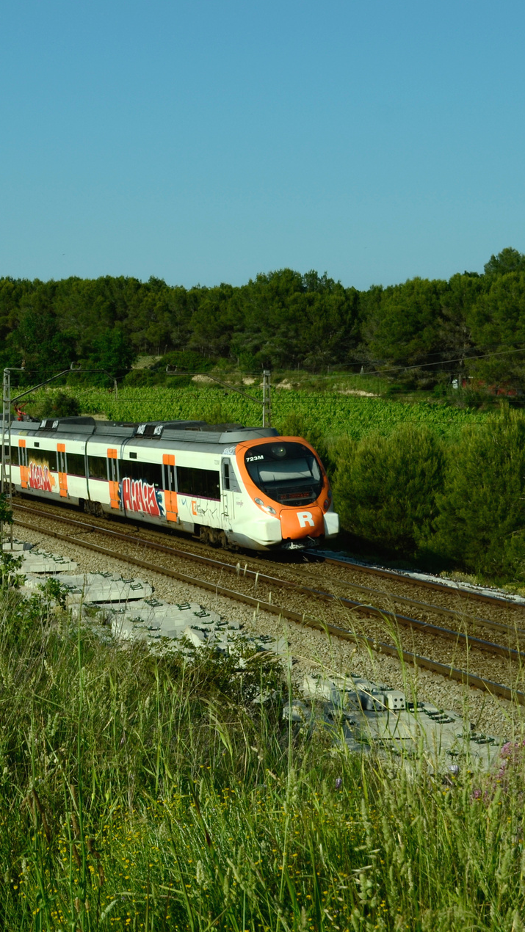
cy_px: 467
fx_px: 1880
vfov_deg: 27.9
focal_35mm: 76
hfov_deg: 15.4
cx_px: -76
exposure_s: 1/400
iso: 100
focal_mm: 32
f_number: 8
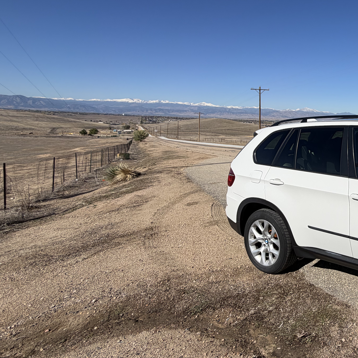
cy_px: 127
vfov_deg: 59.9
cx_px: 361
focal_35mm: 26
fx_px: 304
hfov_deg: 49.3
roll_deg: -1.4
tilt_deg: -1.7
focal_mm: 2.22
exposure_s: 1/1572
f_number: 2.2
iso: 20
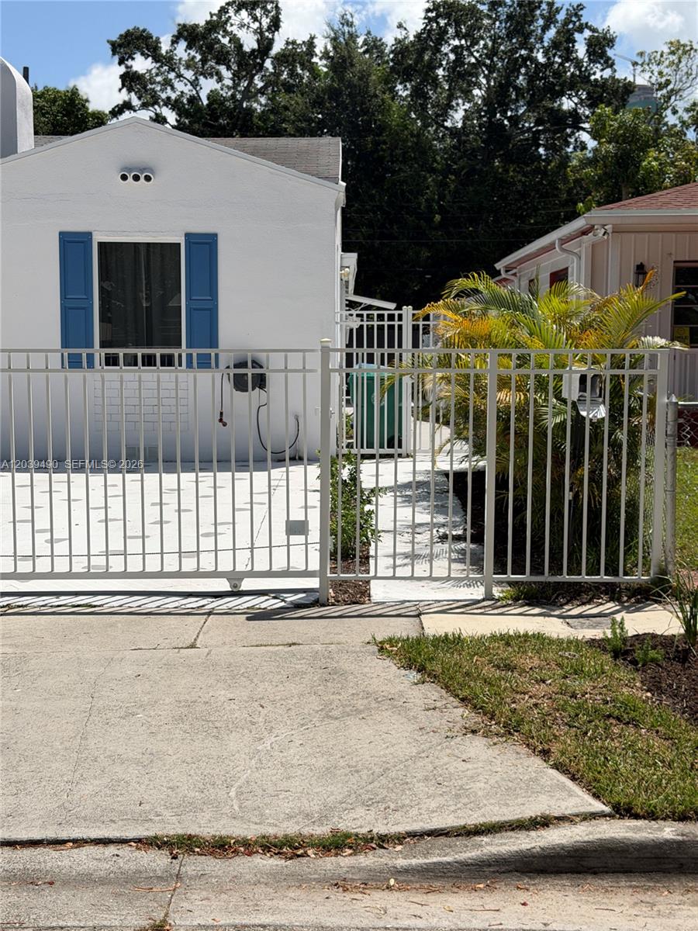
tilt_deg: -5.9
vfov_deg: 39.7
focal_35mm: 48
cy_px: 466
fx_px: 1291
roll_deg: -0.6
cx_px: 349
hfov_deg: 30.3
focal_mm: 6.76
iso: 64
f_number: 1.78
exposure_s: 1/8772
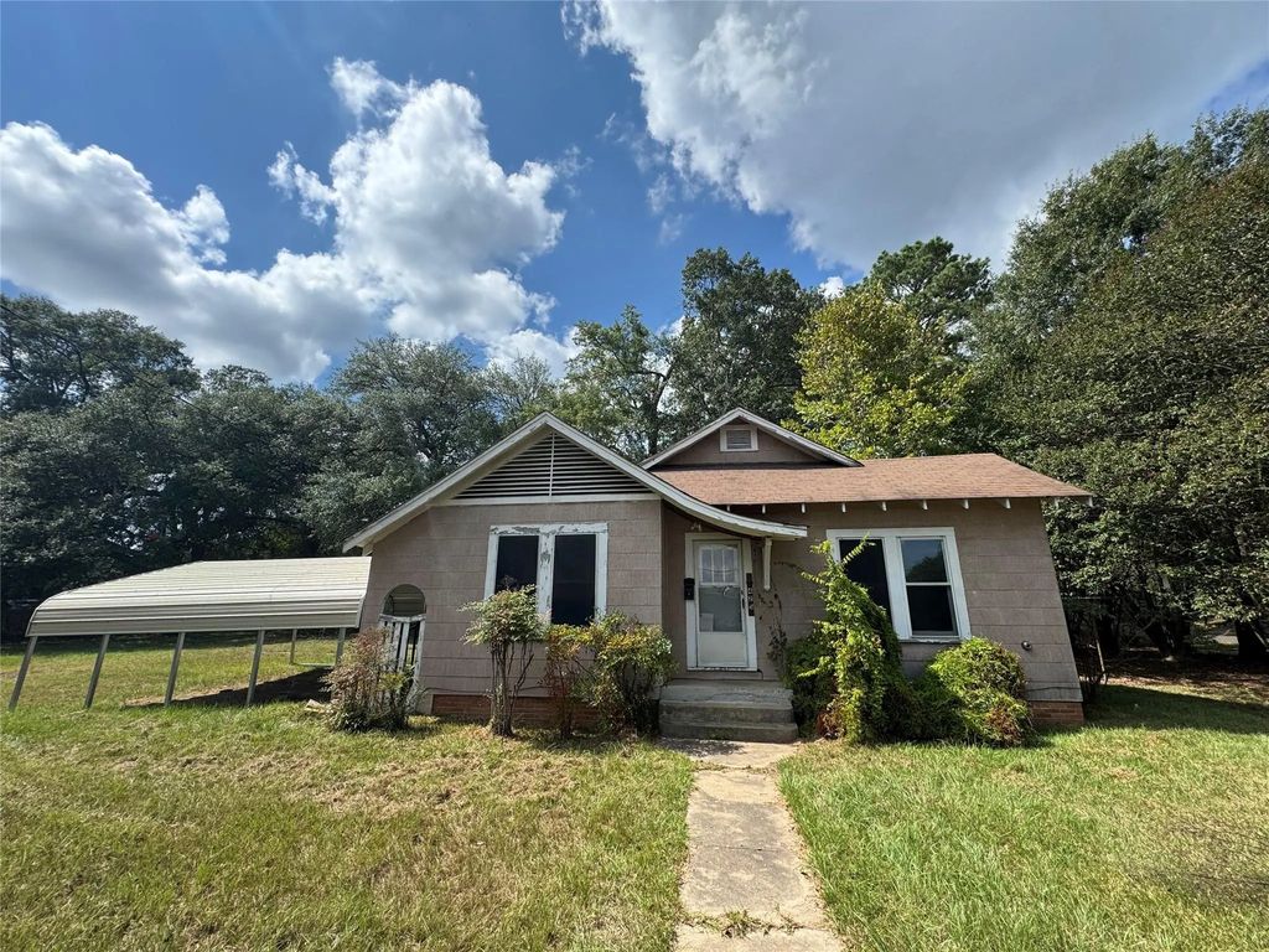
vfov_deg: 85.7
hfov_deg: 102.1
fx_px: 513
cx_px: 634
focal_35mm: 14
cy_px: 476
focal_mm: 2.22
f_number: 2.2
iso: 50
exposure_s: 1/1346
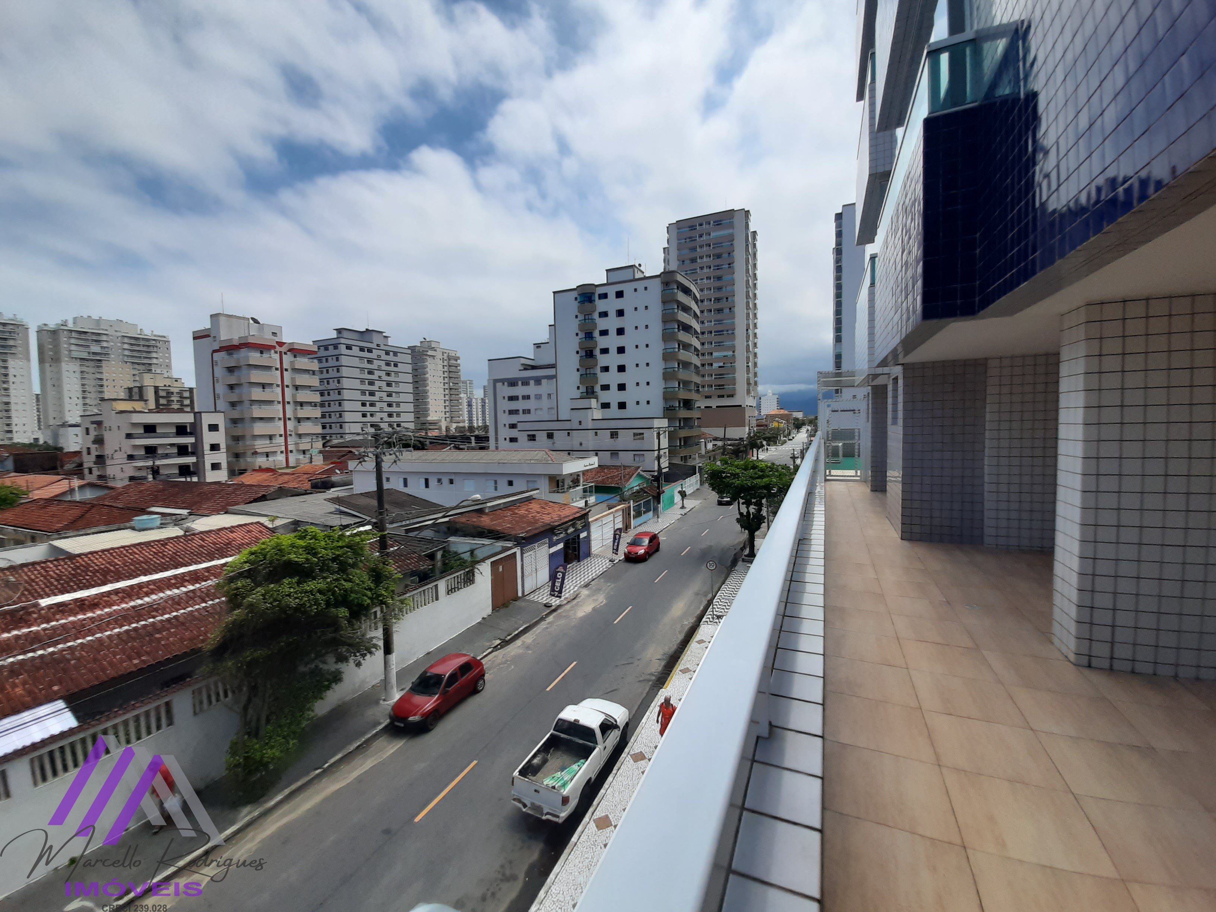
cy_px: 456
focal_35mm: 13
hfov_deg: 106.2
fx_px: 457
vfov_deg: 89.9
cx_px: 608
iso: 40
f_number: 2.2
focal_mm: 1.42
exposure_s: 1/2066
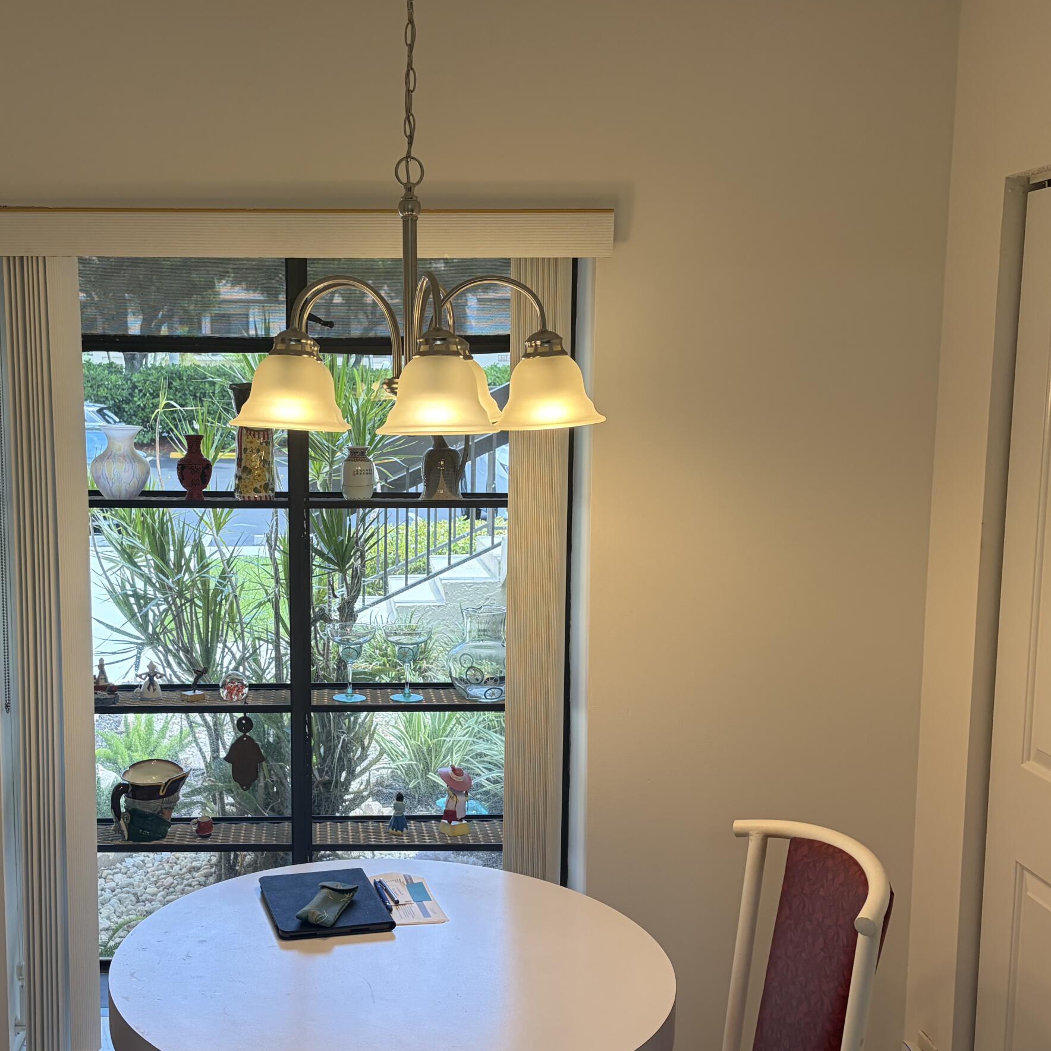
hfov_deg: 42.3
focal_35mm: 39
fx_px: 1340
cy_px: 547
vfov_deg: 42.8
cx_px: 350
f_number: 1.6
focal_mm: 5.96
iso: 50
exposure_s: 1/215
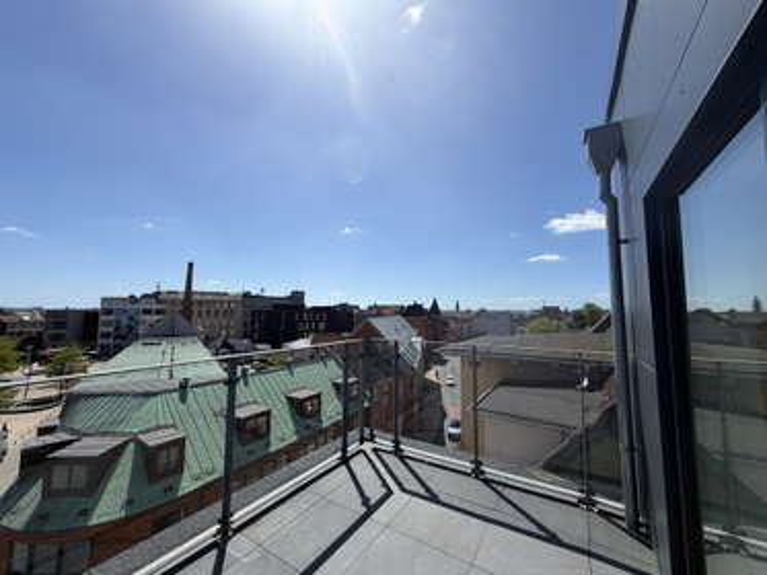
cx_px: 384
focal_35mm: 14
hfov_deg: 102.0
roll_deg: -0.1
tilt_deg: +4.4
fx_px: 310
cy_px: 288
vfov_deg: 85.7
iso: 20
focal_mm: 2.22
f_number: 2.2
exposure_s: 1/1368
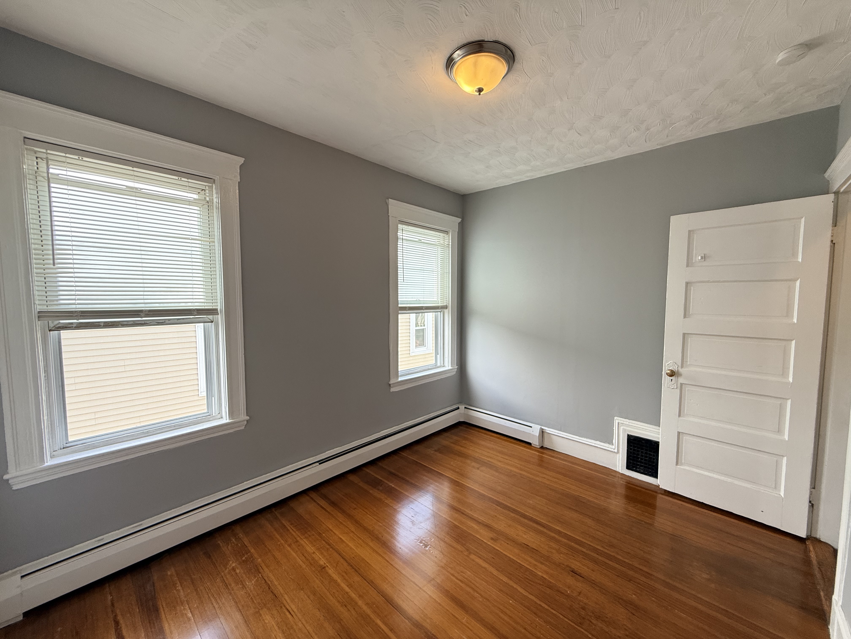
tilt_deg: -3.3
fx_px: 344
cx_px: 426
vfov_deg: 85.7
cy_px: 320
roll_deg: -0.2
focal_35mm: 14
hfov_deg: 102.1
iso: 100
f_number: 2.2
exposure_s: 1/120
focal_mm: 2.22
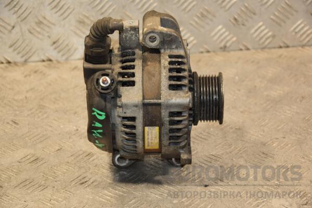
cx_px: 156
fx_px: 910
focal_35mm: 105
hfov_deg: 19.5
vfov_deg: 13.0
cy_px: 104
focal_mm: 70
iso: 800
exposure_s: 1/125
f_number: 5.3
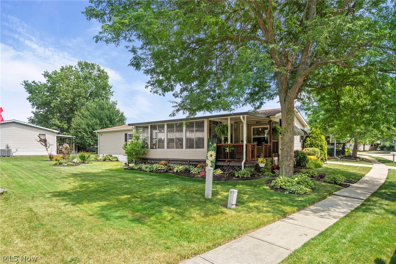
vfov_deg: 64.5
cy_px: 132
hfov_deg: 86.9
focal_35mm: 19
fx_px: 209
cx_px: 198
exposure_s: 1/80
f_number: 9
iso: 250
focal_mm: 19
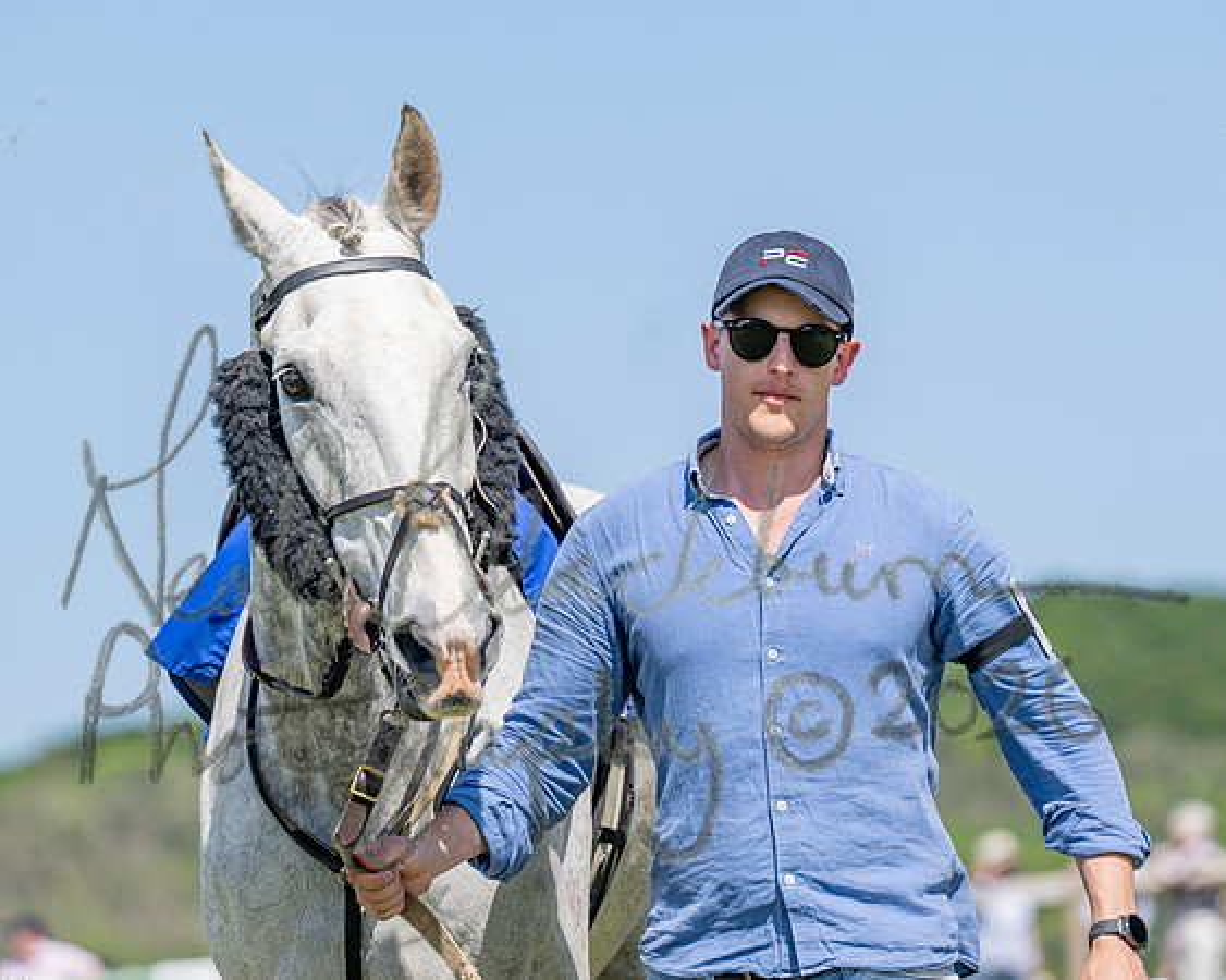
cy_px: 376
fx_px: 8314
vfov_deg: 6.7
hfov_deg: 8.4
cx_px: 669
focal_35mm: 229
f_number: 4
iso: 200
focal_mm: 165
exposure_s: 1/2000
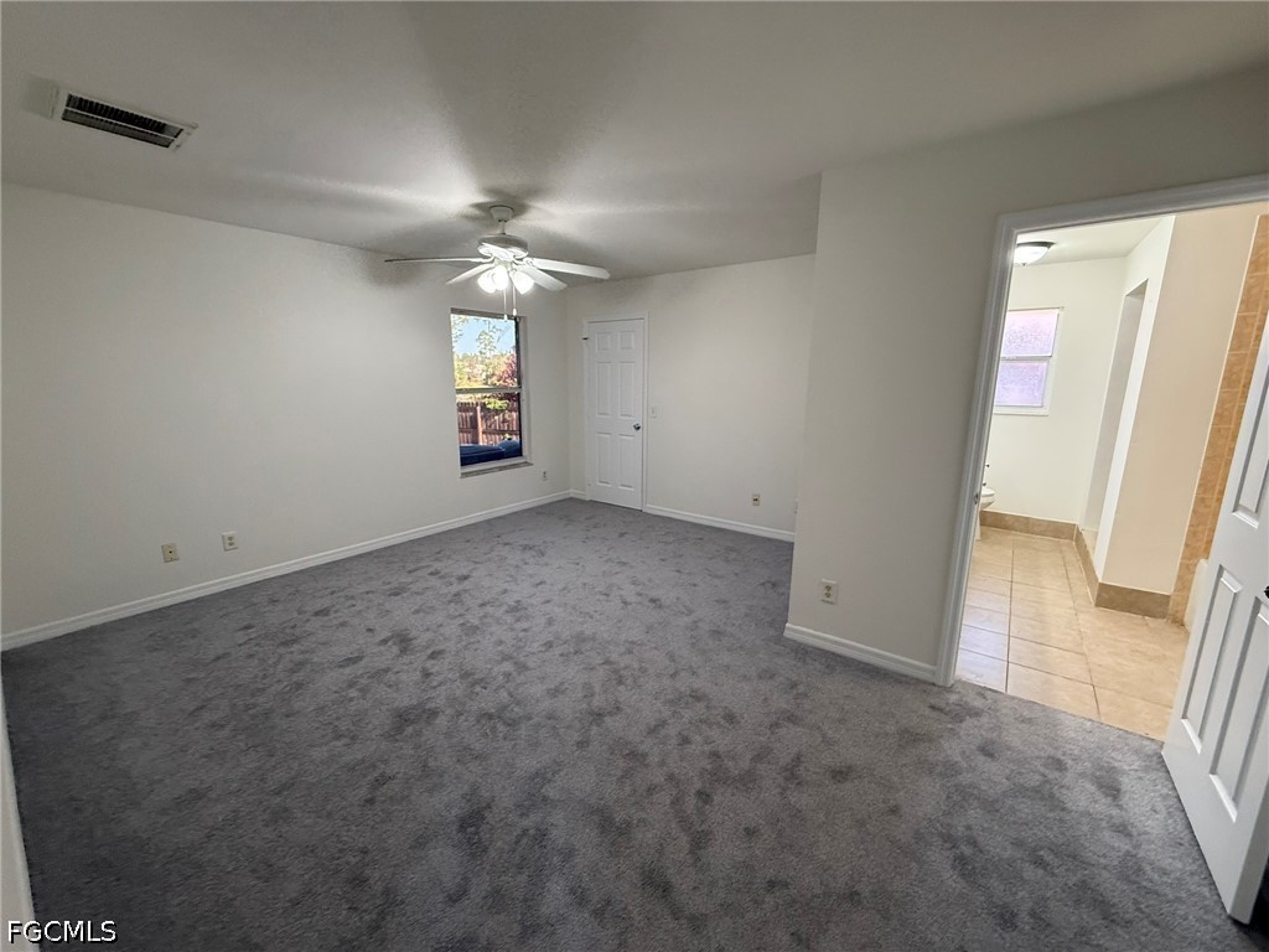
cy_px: 476
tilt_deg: -11.7
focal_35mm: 14
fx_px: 513
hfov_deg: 102.1
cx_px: 634
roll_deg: -0.2
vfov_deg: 85.7
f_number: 2.2
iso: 400
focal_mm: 2.22
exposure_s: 1/120
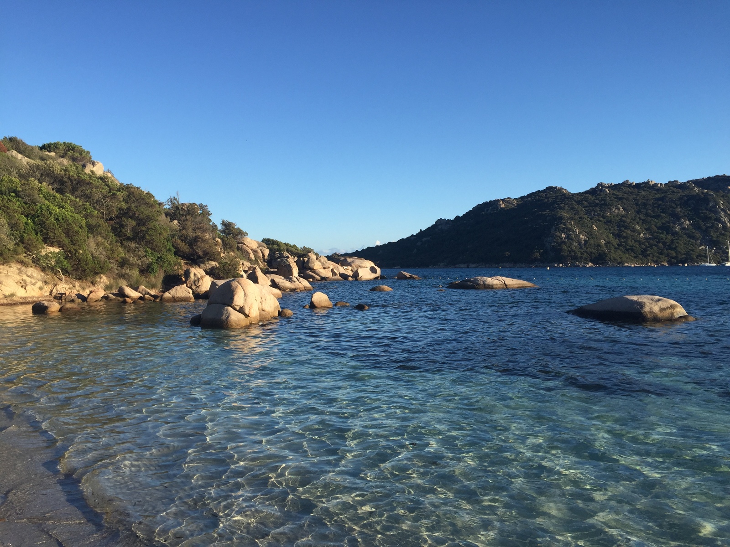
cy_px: 274
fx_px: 612
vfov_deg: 48.2
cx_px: 365
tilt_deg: +0.7
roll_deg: +0.8
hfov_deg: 61.7
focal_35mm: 29
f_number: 2.2
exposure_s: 1/1130
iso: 32
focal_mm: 4.15
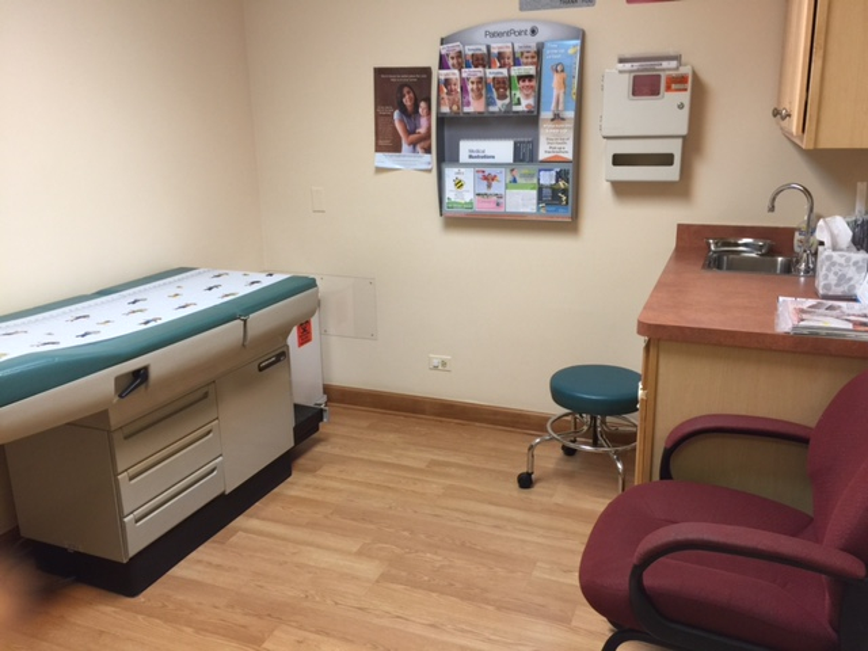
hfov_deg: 61.7
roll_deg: +0.4
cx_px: 434
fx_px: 727
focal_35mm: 29
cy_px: 326
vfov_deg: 48.2
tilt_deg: -14.5
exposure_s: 1/15
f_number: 2.2
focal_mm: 4.15
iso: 50
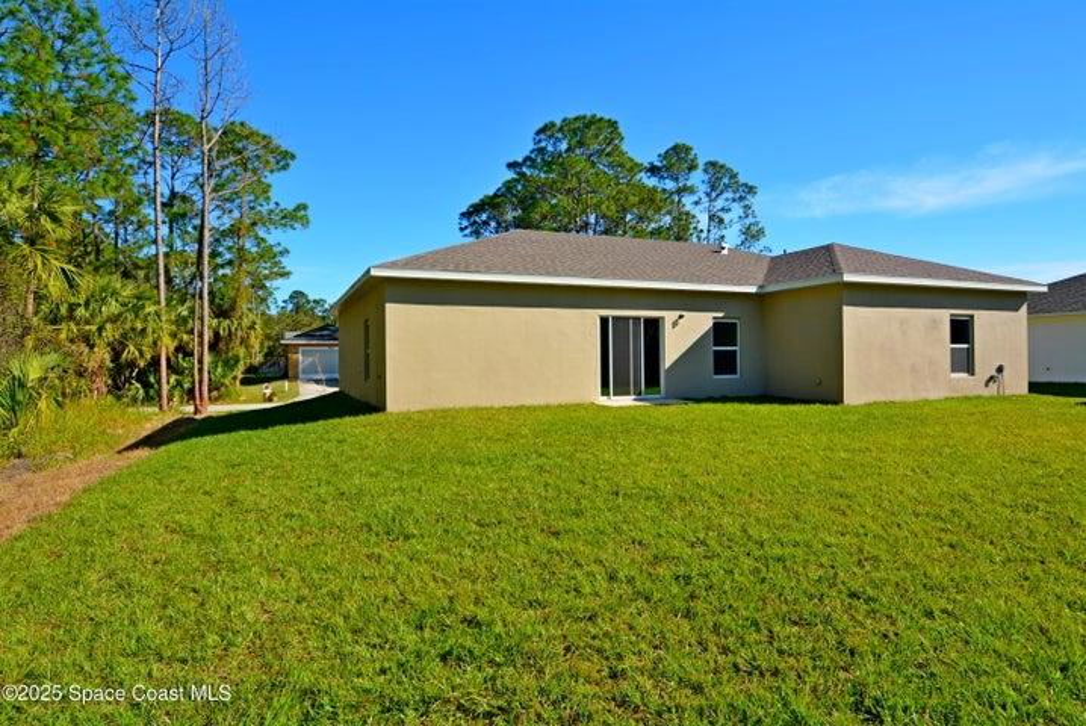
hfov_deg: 81.2
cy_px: 363
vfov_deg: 59.6
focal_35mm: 21
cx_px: 543
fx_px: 634
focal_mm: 14
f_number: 8
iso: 125
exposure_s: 1/250
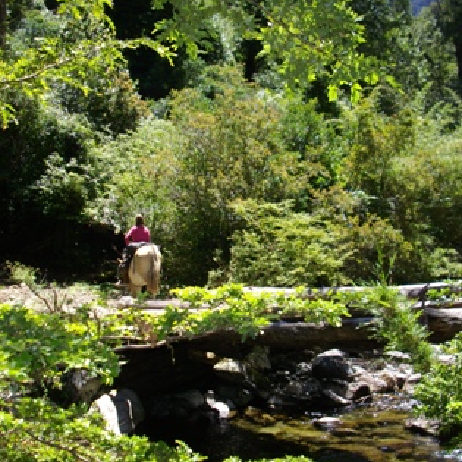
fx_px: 664
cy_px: 232
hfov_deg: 38.3
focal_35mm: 44
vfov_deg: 38.3
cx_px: 229
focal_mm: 6.2
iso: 100
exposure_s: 1/500
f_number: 2.8
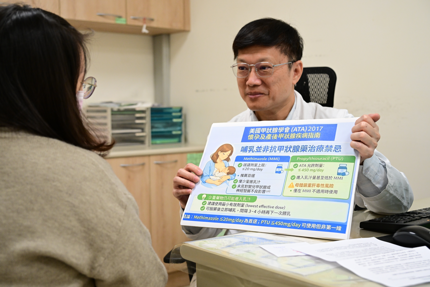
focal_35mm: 45
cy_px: 144
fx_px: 537
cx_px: 215
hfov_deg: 43.6
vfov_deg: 29.9
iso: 2500
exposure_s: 1/250
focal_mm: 45
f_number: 4
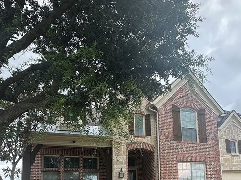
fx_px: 209
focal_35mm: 30
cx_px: 150
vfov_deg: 41.1
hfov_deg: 59.3
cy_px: 178
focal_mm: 2.22
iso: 40
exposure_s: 1/518
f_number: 2.2
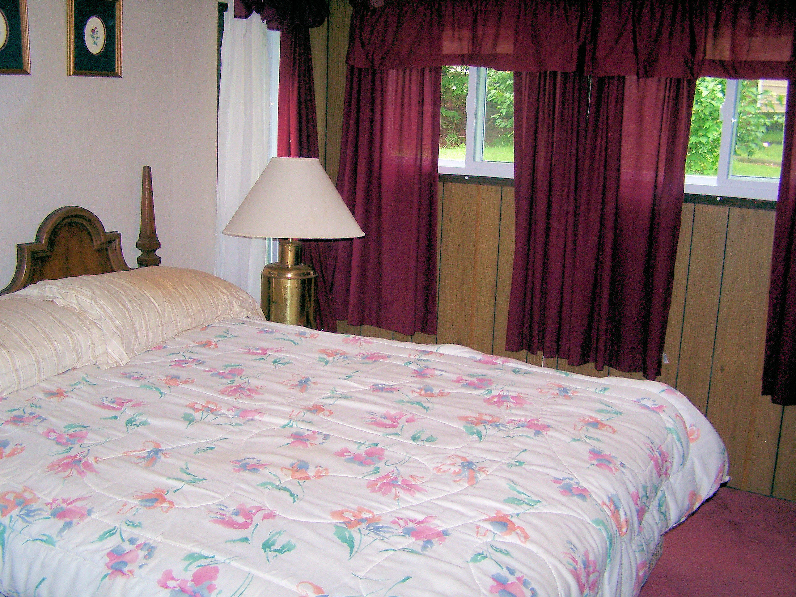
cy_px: 298
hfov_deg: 49.0
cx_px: 398
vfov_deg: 37.7
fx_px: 874
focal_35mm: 38
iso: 140
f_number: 2.8
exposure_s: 1/60
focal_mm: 6.3
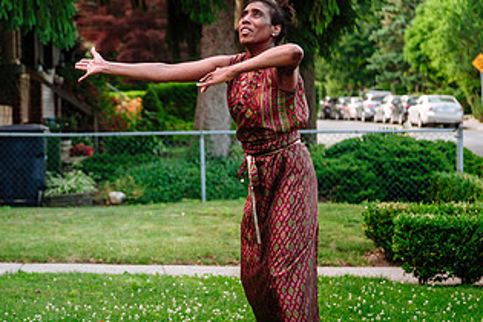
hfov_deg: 21.3
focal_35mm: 94
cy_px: 186
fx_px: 1261
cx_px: 66
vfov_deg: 14.5
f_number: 1.8
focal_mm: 34.2
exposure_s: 1/500
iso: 500
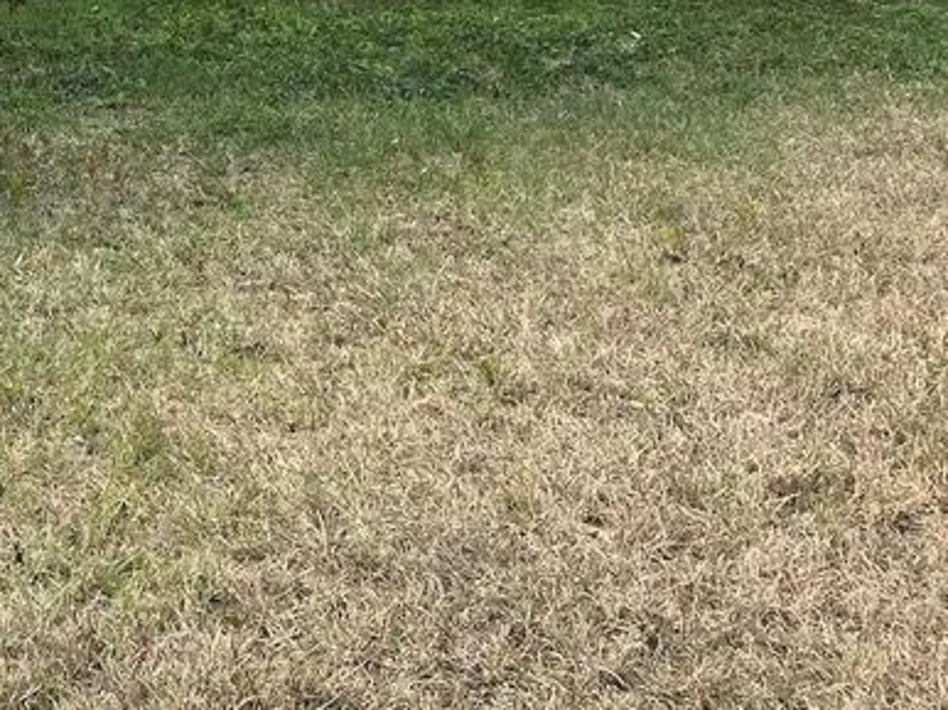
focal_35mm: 69
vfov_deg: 19.7
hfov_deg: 25.2
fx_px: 1888
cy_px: -204
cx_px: -211
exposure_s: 1/3311
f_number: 1.6
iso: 50
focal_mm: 5.1
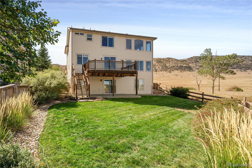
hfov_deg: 93.3
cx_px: 126
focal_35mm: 17
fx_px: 119
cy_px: 84
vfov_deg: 70.4
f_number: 8
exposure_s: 1/640
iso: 400
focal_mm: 17
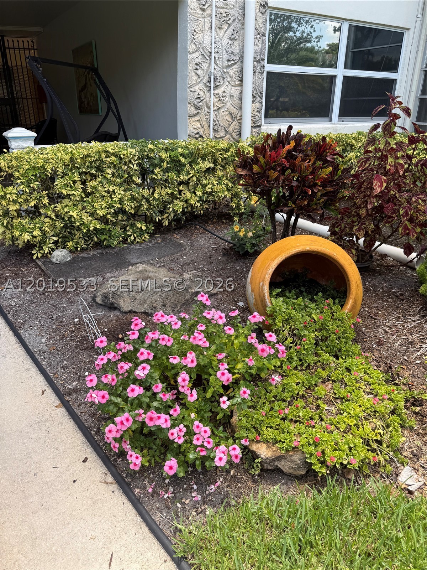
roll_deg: -3.4
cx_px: 214
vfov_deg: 71.6
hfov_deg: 56.8
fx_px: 395
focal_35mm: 24
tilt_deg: -22.1
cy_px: 285
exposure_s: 1/665
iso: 80
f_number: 1.78
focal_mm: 6.76
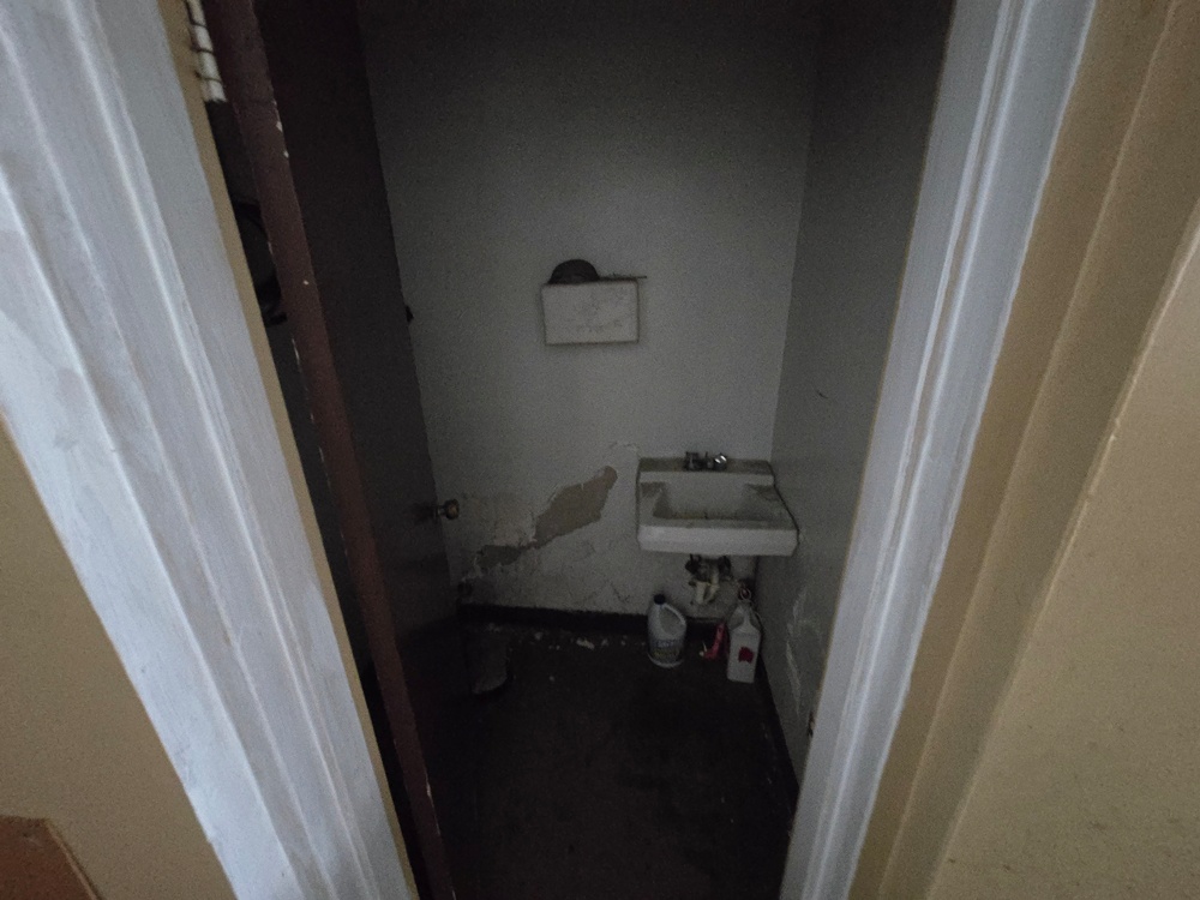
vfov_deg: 89.9
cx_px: 600
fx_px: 451
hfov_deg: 106.2
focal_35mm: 13
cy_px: 450
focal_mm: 2.2
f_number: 2.2
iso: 3200
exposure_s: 1/24
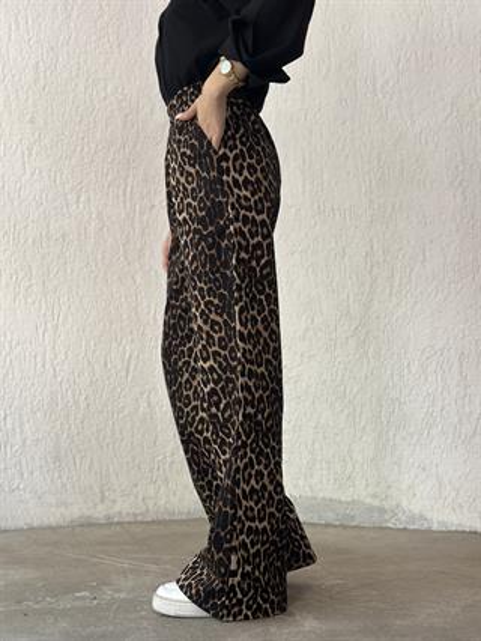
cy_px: 320
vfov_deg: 39.6
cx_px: 240
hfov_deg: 30.3
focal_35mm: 48
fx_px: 888
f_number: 1.78
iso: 125
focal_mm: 6.86
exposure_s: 1/103
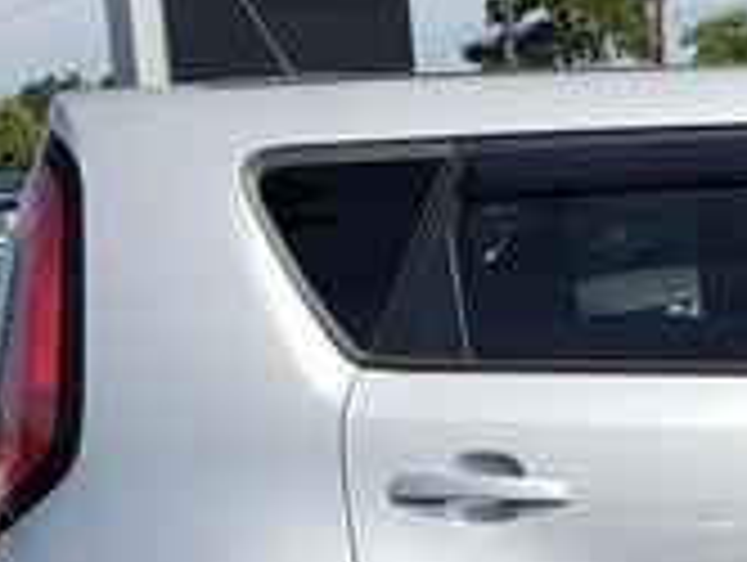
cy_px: 670
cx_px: 1058
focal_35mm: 100
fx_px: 2161
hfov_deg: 17.9
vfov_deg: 14.4
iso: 50
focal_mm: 4.3
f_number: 2.4
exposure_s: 1/1501
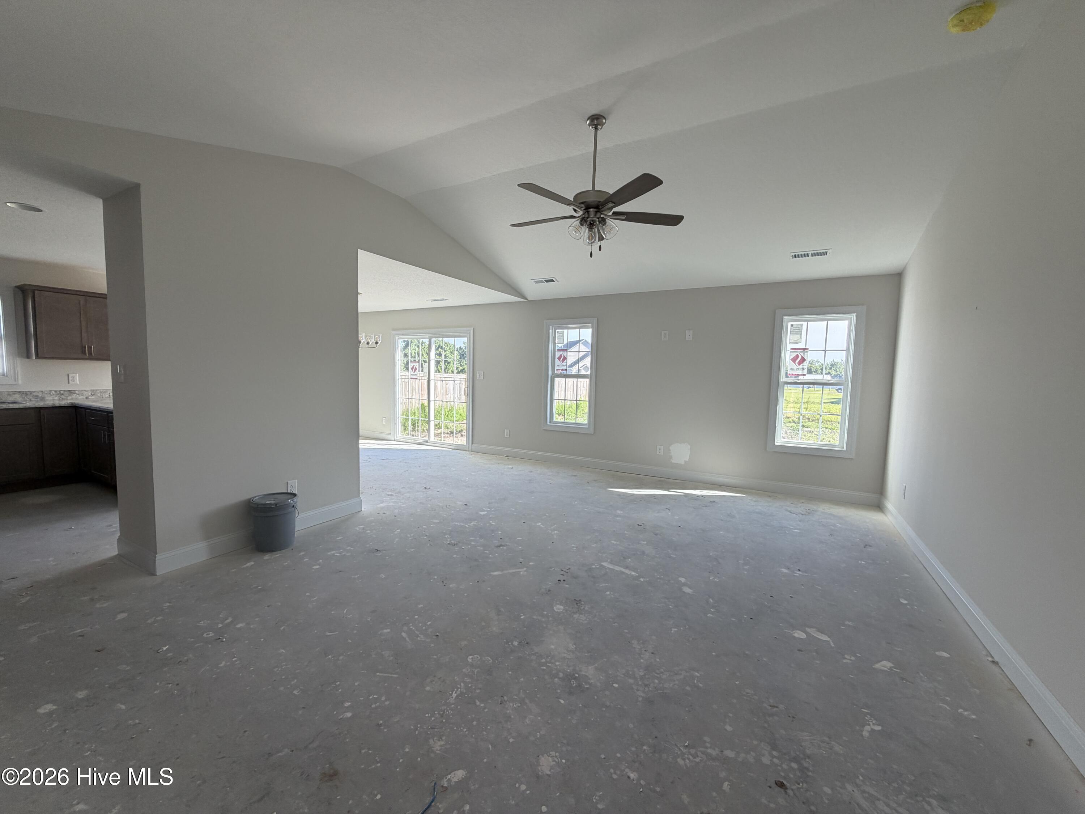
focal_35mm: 14
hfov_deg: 102.1
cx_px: 542
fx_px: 439
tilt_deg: -6.3
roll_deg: +1.0
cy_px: 407
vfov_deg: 85.7
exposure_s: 1/121
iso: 64
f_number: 2.2
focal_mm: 2.22
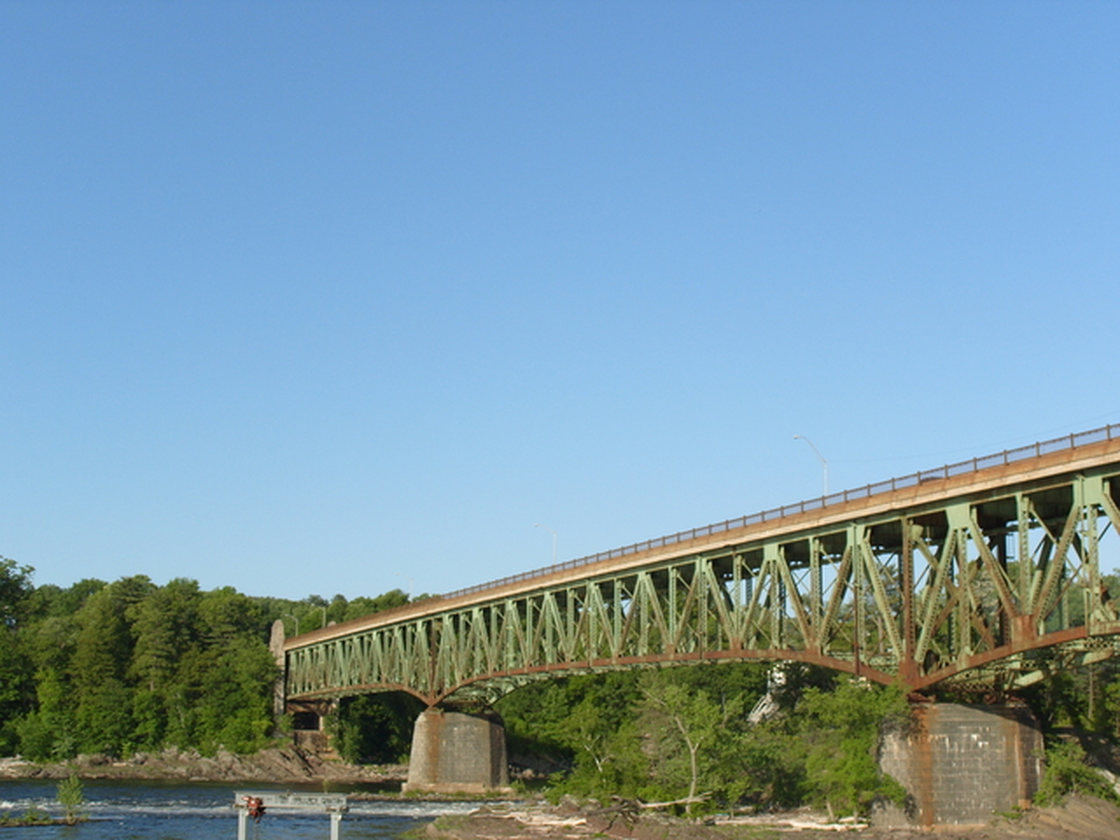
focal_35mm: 50
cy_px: 420
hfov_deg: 38.2
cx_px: 560
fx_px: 1618
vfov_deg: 29.1
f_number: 4.8
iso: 80
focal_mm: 11.1
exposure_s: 1/750
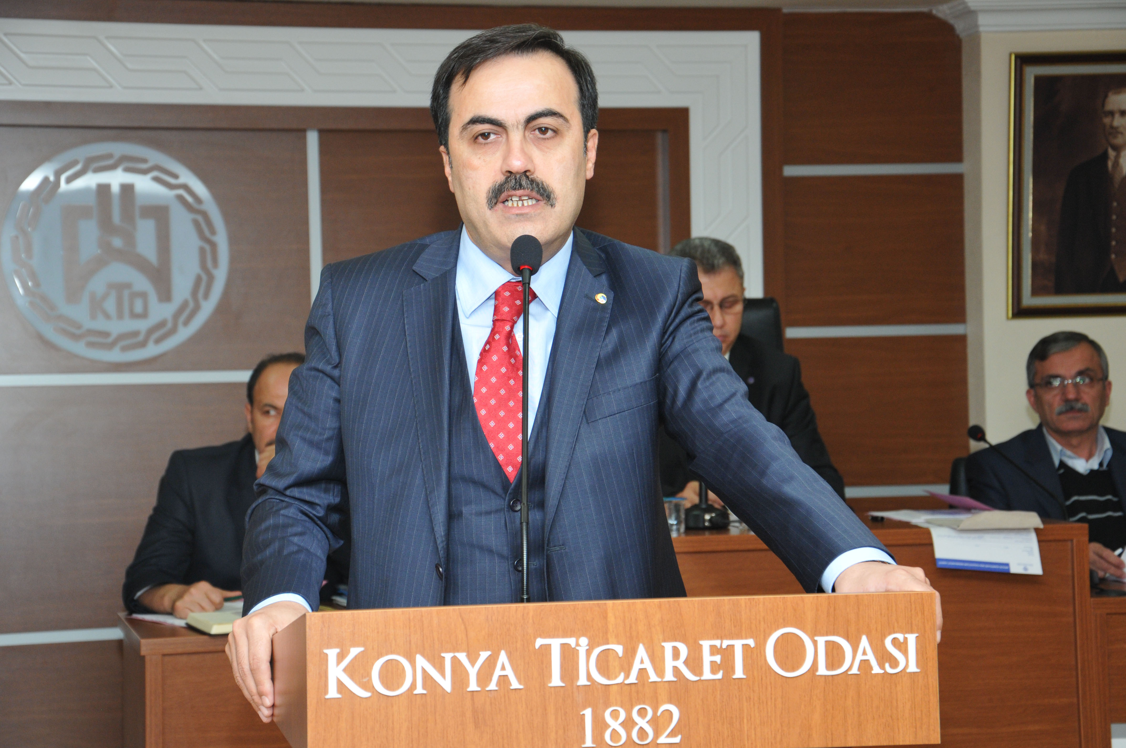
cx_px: 563
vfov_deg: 15.7
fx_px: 2718
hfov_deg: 23.4
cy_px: 374
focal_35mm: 87
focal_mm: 58
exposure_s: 1/60
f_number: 6.3
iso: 640
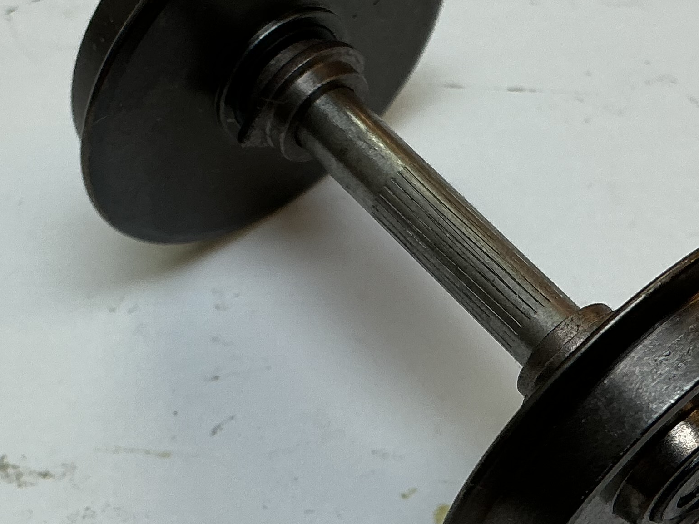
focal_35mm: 76
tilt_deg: -59.1
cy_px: 275
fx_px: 1535
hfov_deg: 25.7
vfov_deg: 19.4
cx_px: 376
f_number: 1.8
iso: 25
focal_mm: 3
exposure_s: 1/120
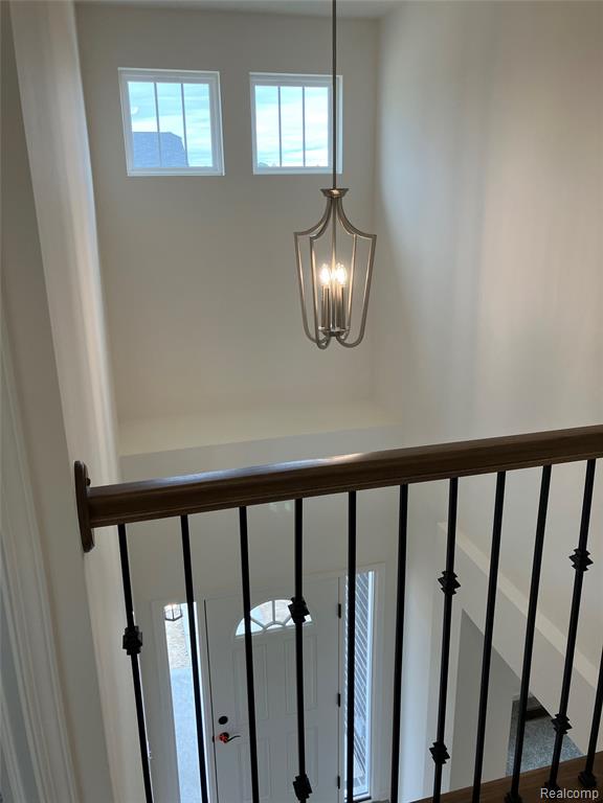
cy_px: 402
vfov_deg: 63.4
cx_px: 302
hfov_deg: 49.7
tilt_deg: -17.4
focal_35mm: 28
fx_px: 650
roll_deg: +0.4
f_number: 1.8
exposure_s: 1/120
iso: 50
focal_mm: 3.99
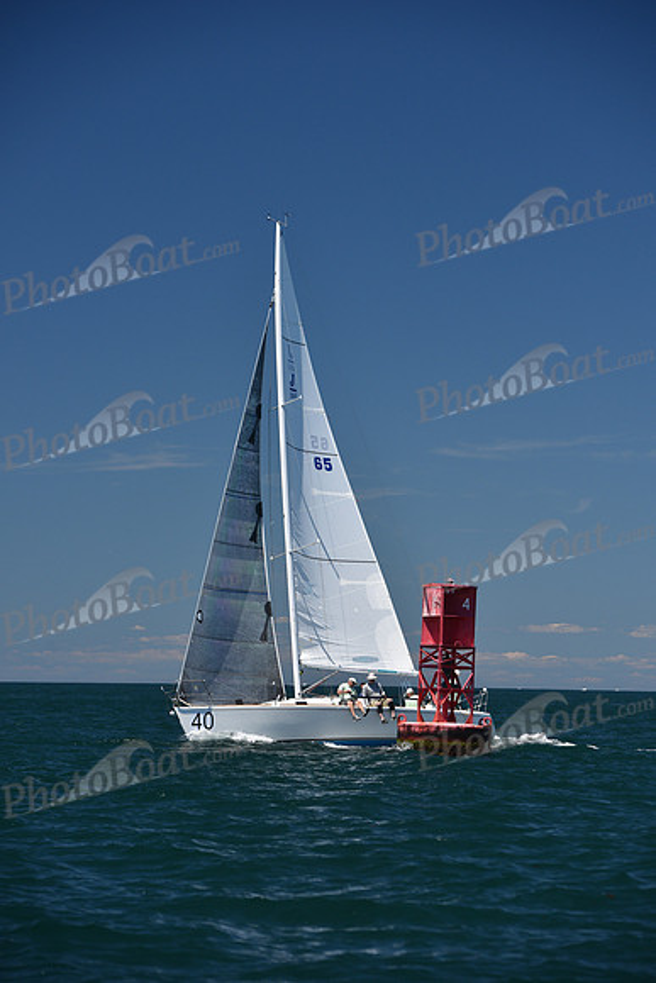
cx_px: 328
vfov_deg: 16.4
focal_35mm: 125
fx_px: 3414
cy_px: 492
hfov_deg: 11.0
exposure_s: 1/800
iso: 250
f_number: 5.6
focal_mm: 125
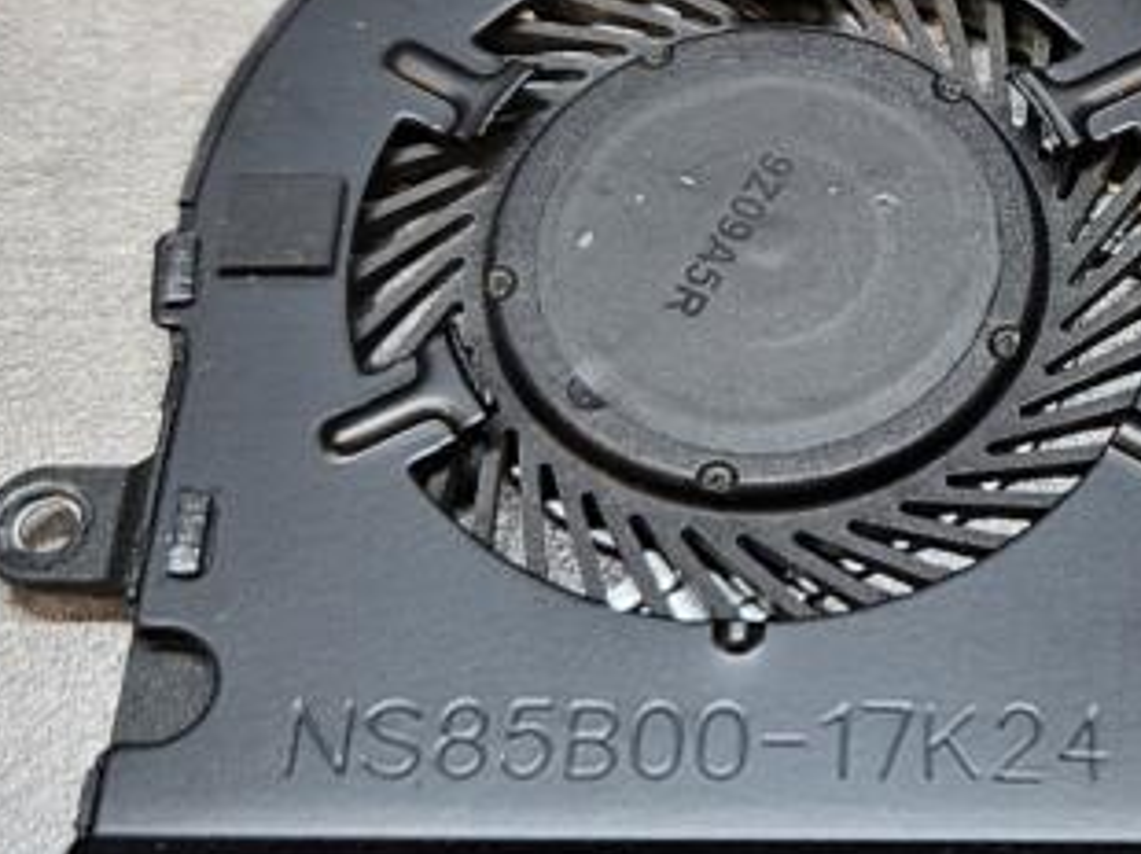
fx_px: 2503
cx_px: 1064
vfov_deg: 19.1
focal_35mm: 76
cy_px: 136
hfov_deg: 24.8
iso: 125
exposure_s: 1/100
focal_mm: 5.4
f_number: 1.8
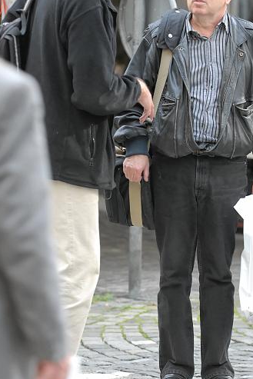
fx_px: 2918
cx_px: 165
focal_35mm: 277
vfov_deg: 7.4
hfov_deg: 5.0
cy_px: 151
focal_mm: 130
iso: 640
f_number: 2.8
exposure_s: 1/500
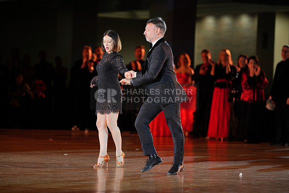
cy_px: 96
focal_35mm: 194
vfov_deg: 7.1
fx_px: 1558
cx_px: 144
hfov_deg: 10.6
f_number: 2.8
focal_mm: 194
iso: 640
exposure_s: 1/400
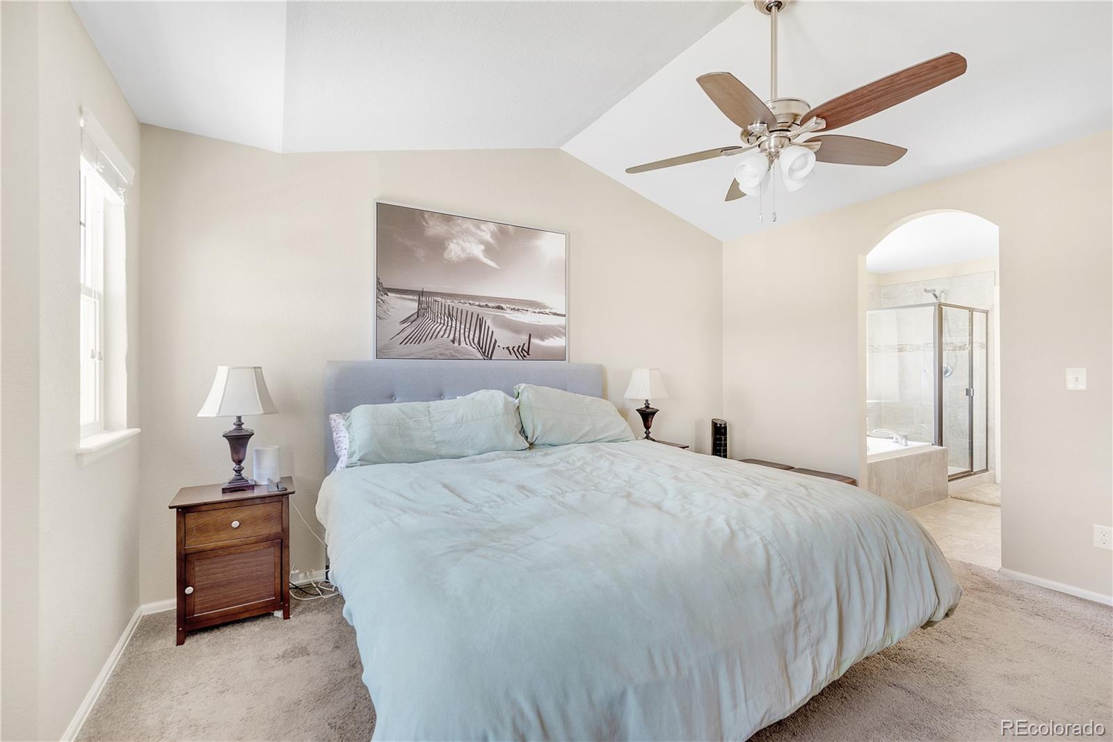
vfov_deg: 77.3
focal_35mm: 15
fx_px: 464
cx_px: 556
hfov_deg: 100.4
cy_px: 371
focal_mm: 15
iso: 100
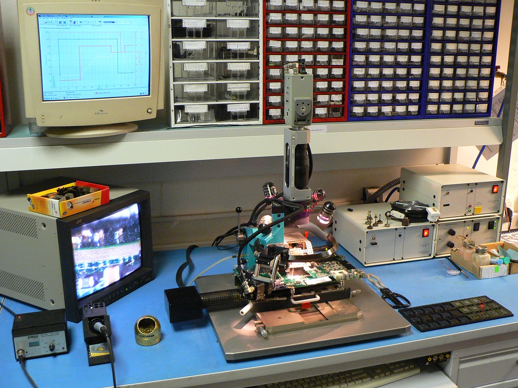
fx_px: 539
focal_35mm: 36
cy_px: 194
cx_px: 259
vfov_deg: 39.7
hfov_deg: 51.4
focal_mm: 6
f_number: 2.8
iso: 200
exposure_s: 1/15
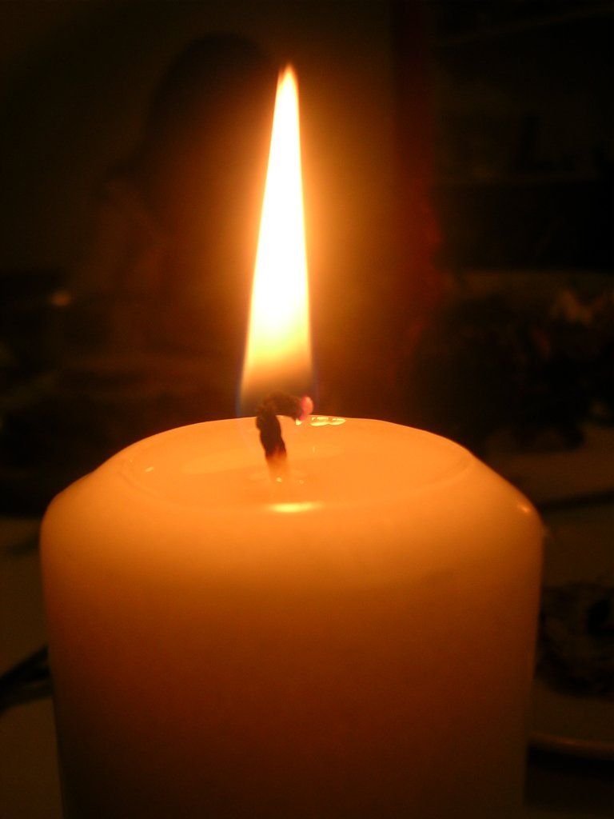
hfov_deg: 37.7
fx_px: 899
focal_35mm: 38
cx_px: 307
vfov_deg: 49.0
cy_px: 410
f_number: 2.8
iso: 50
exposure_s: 1/45.6
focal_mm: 5.8
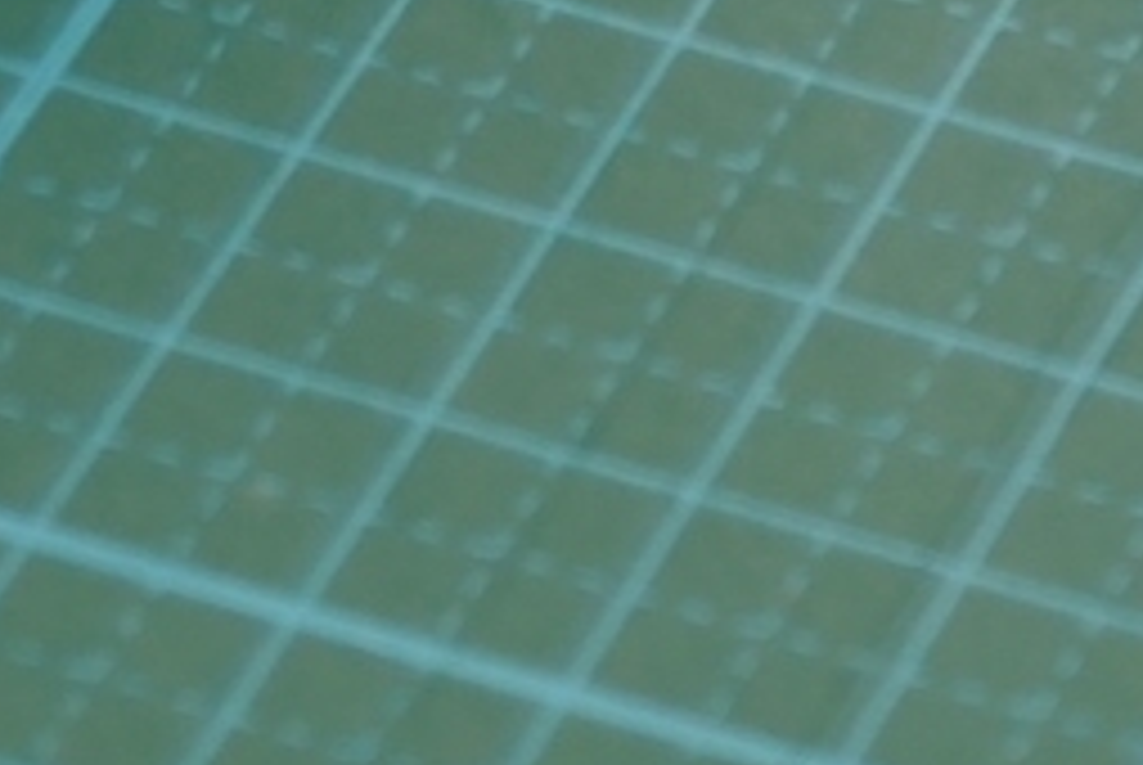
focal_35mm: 401
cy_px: -945
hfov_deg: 5.1
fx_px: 12746
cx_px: 1143
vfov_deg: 3.4
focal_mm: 31.1
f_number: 4.9
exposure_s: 1/40
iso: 200
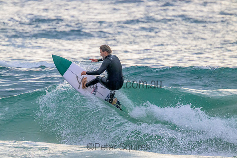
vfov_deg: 1.7
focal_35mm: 800
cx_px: 118
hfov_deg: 2.6
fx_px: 5268
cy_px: 79
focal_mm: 800
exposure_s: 1/2000
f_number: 11
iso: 8000
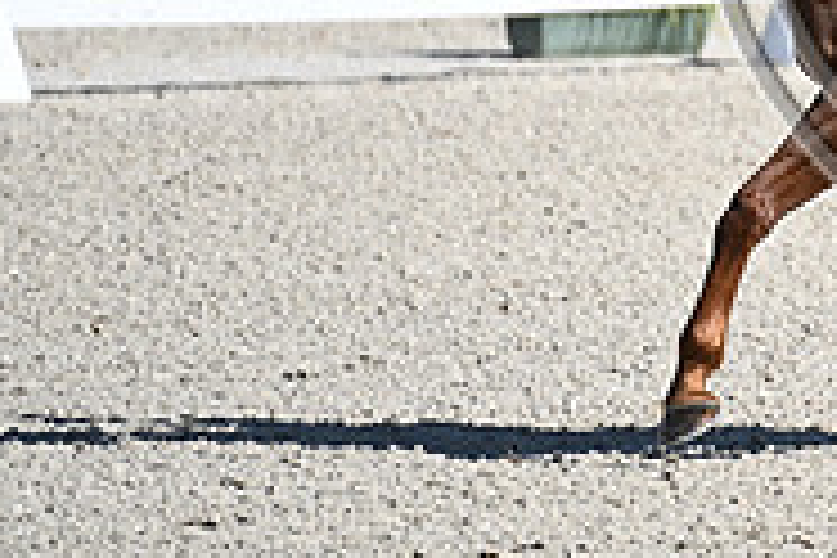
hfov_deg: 1.6
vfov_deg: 1.1
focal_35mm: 1250
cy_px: -214
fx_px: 29060
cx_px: 1107
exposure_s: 1/1600
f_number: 4.5
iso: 250
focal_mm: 400
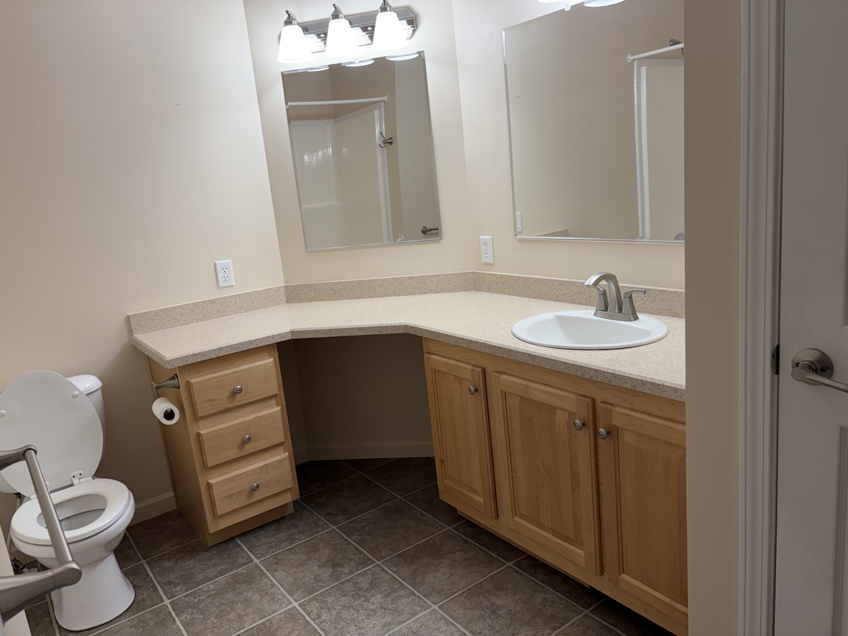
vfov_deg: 53.1
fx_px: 637
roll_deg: +6.5
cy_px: 318
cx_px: 424
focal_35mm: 26
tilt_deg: -12.6
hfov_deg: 67.3
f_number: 1.6
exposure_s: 1/120
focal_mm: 5.96
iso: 80
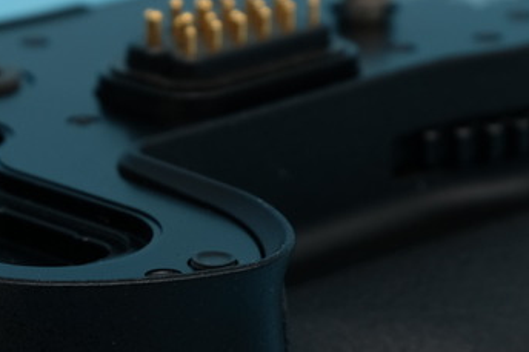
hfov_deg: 9.8
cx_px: 100
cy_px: 354
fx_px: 3070
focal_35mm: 209
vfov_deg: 6.5
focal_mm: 40.2
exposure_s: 1/125
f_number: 8
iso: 200
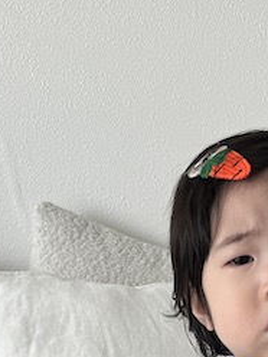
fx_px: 1012
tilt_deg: -12.3
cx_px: 209
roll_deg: +0.4
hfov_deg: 15.0
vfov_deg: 19.3
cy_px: 374
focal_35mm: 98
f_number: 1.6
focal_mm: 5.1
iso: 64
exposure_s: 1/120
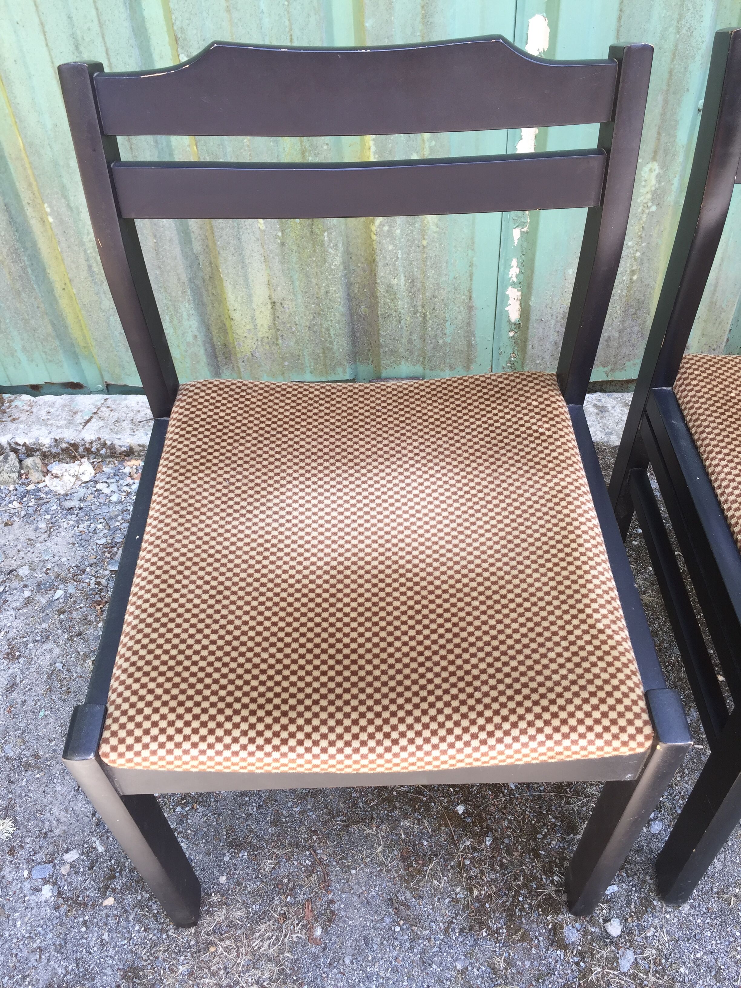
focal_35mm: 29
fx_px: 828
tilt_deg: -46.4
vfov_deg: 61.7
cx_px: 370
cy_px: 494
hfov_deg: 48.2
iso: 32
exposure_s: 1/104
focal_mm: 4.15
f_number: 2.2
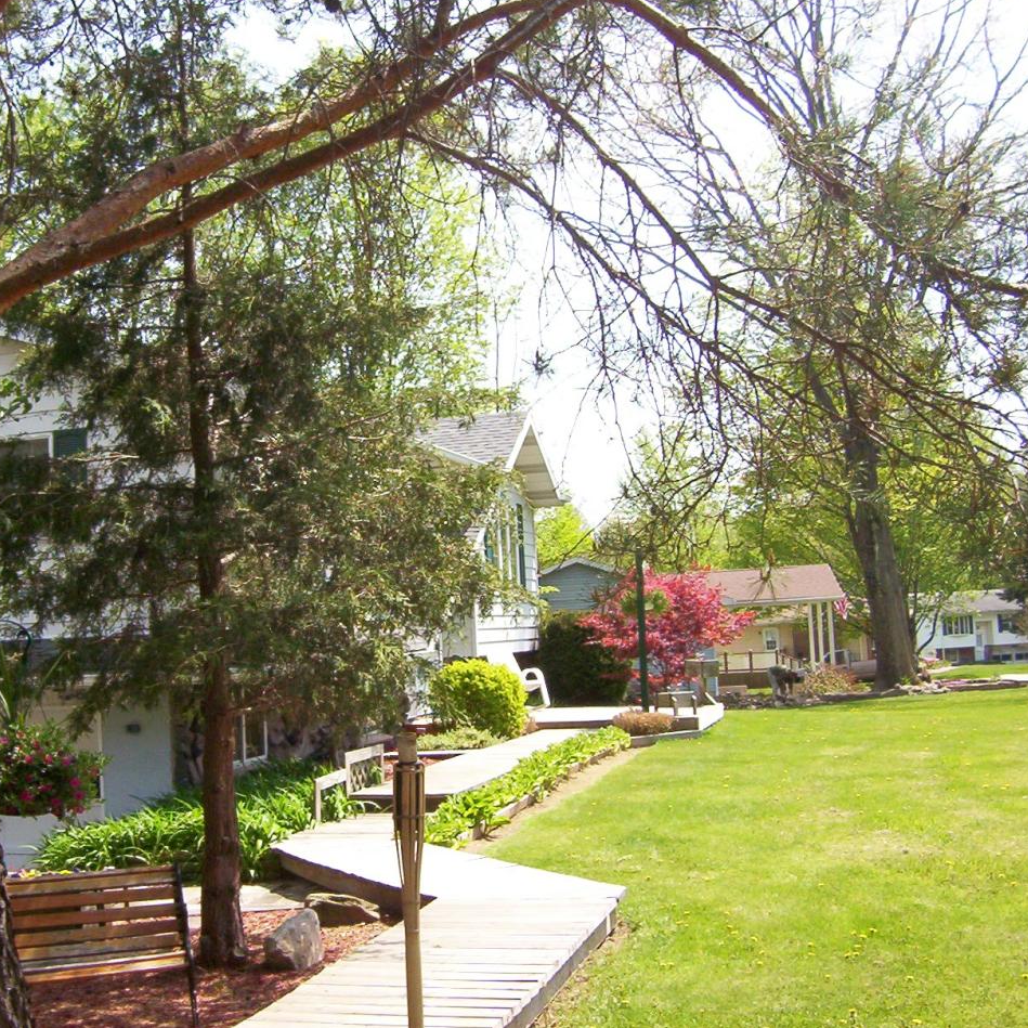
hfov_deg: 38.9
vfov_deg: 39.2
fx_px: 1445
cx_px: 381
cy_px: 508
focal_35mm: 43
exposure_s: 1/286
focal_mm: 5.54
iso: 100
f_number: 5.24
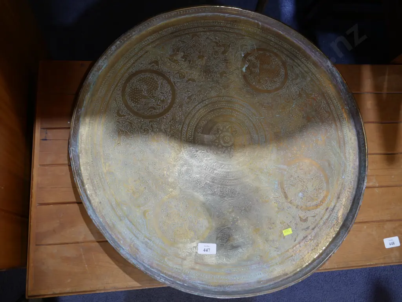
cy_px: 151
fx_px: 349
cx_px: 201
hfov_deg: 59.9
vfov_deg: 46.8
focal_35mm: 30
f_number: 3.6
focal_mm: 15
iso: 250
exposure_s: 1/60
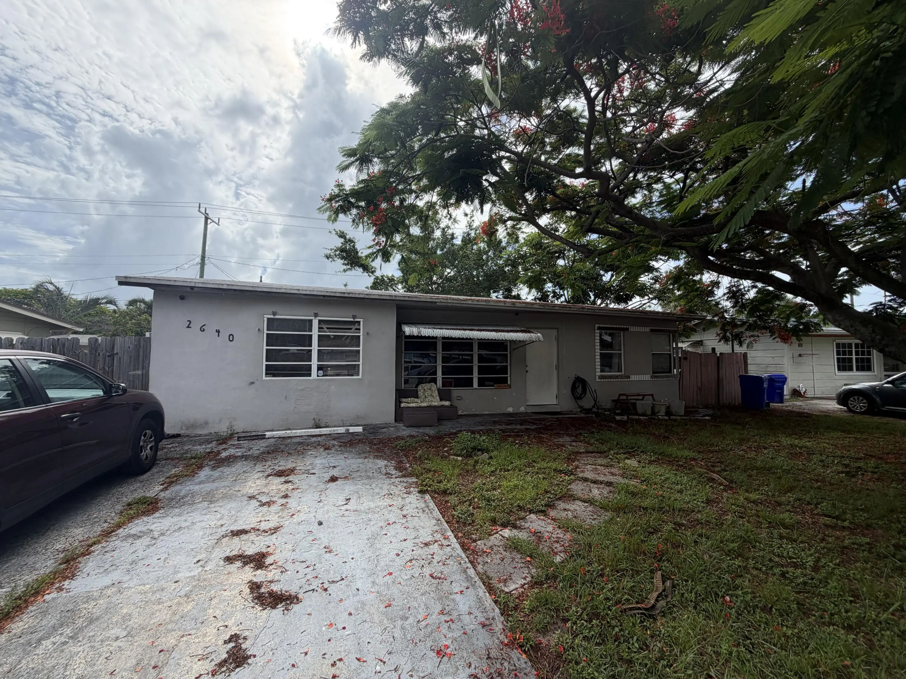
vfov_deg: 85.7
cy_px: 340
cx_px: 453
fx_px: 366
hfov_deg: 102.1
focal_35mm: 14
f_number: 2.2
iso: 32
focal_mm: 2.22
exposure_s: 1/955
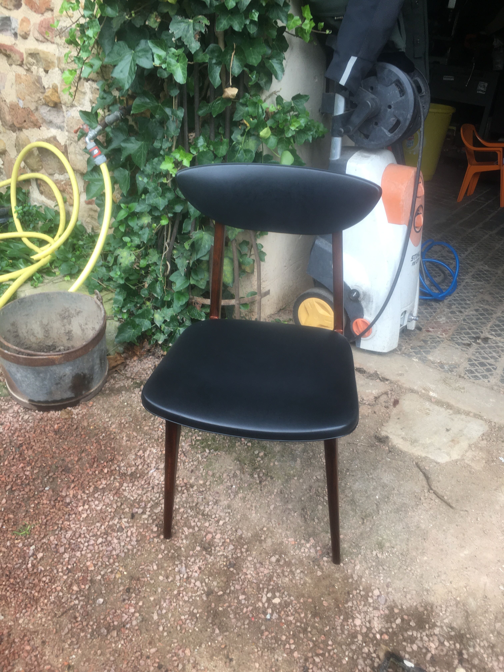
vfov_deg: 61.7
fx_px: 563
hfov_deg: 48.2
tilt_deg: -29.4
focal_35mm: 29
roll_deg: -2.3
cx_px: 252
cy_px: 336
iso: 25
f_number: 2.2
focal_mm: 4.15
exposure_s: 1/50
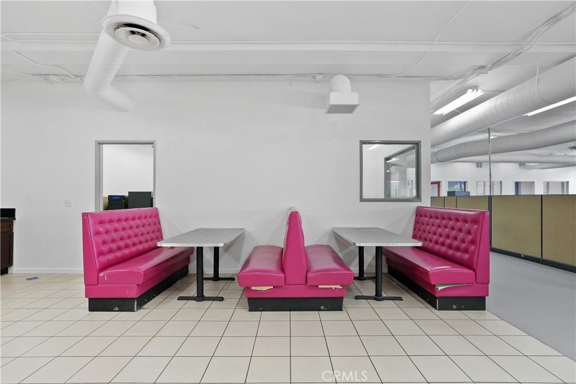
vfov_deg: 72.1
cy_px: 192
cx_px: 288
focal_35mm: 16
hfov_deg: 95.0
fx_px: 264
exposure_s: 1/15
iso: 500
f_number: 4
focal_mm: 16.5
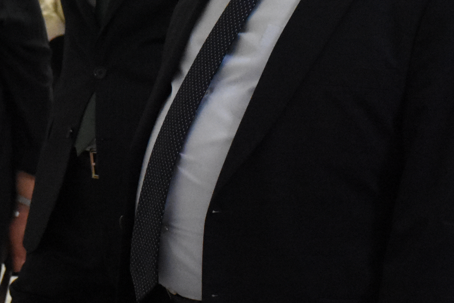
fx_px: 2295
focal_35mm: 182
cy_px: 39
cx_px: 51
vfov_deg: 7.5
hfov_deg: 11.2
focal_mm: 42
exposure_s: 1/100
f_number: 5.6
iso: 6400
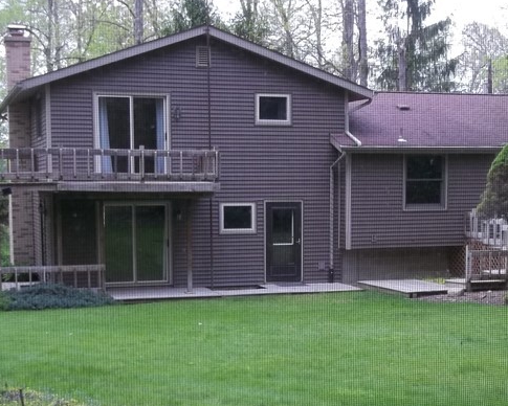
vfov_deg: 22.9
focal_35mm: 66
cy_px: 303
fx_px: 992
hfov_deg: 28.7
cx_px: 278
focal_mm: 5.7
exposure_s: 1/80
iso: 80
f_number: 2.9
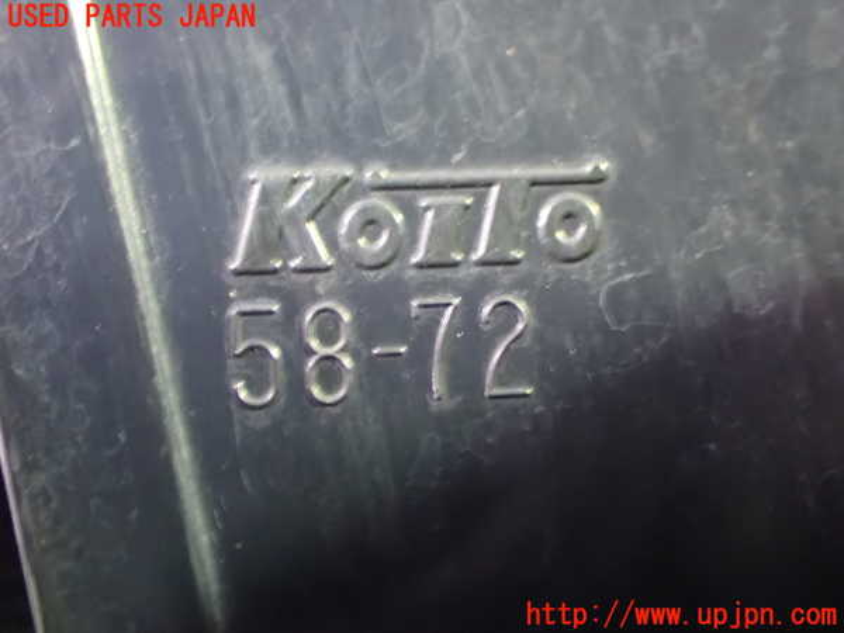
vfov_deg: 27.0
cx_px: 422
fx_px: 1317
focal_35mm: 54
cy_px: 316
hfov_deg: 35.5
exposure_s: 1/8
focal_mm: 9.65
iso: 1600
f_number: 3.3
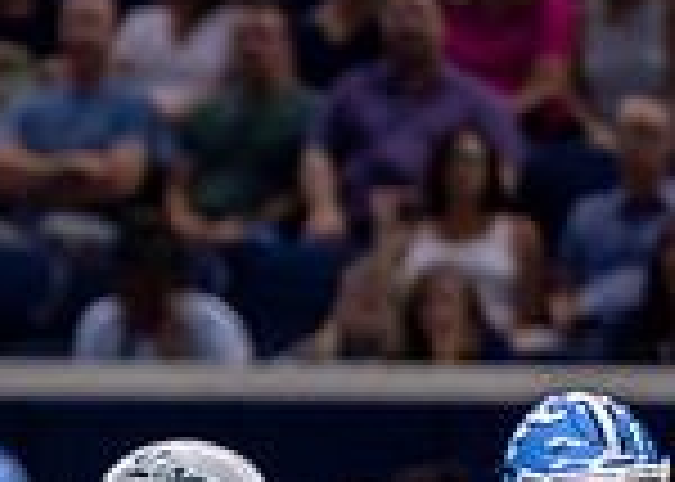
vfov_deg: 1.1
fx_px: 25428
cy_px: 711
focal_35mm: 1327
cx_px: -459
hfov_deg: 1.5
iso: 1600
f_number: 2.8
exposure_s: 1/1000
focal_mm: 200
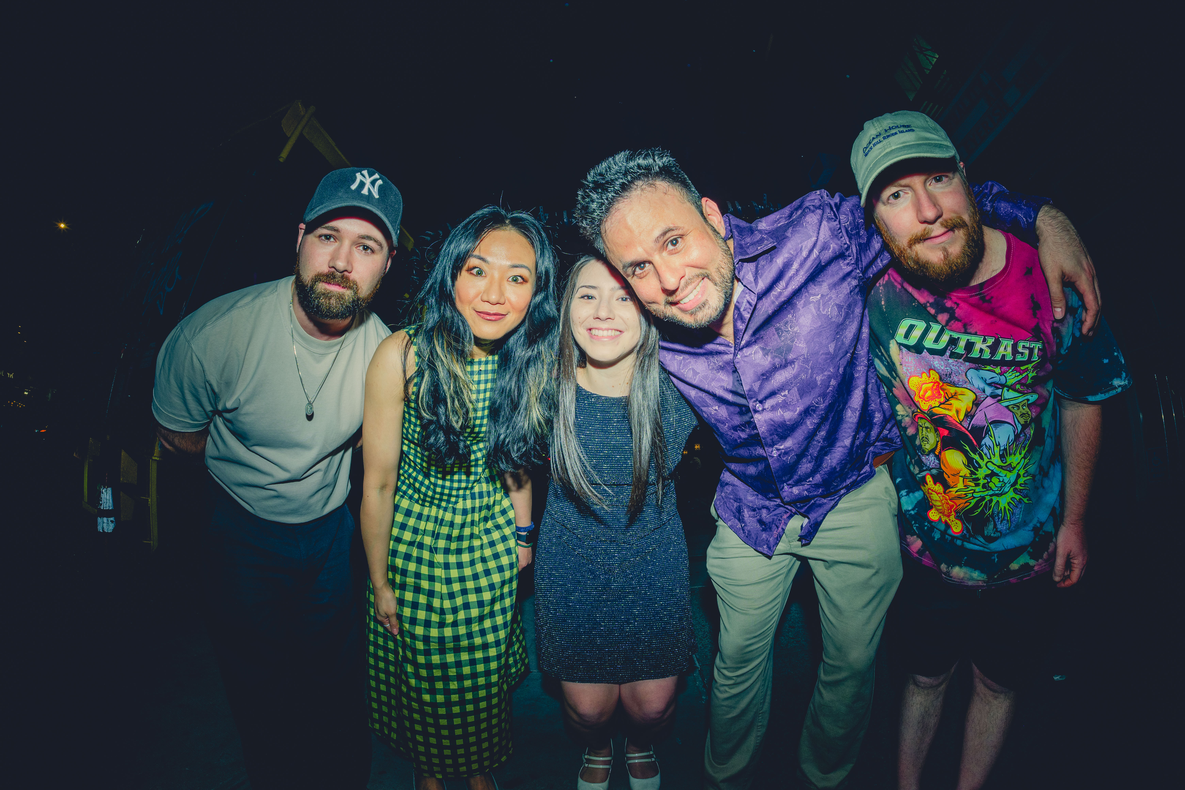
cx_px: 592
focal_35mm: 35
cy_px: 395
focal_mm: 35
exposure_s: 1/125
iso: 500
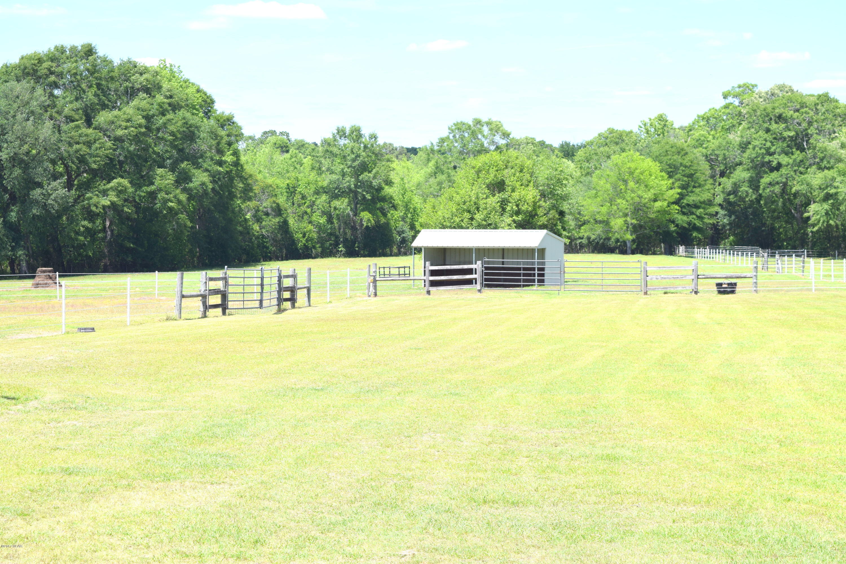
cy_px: 282
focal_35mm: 82
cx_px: 423
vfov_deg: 16.6
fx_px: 1939
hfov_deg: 24.6
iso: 200
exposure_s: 1/400
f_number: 10
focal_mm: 55
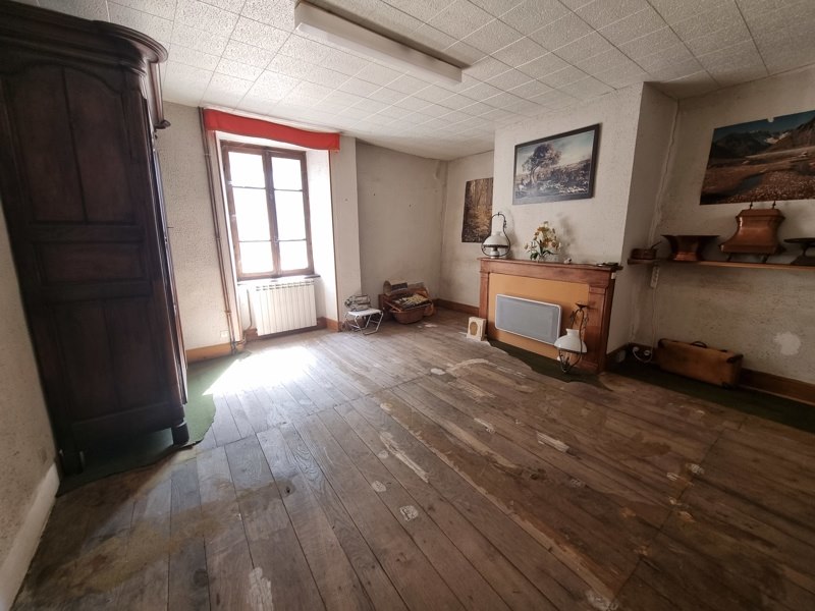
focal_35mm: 13
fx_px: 306
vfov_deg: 89.9
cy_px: 306
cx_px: 408
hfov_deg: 106.2
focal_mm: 2.2
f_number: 2.2
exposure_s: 1/50
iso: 125
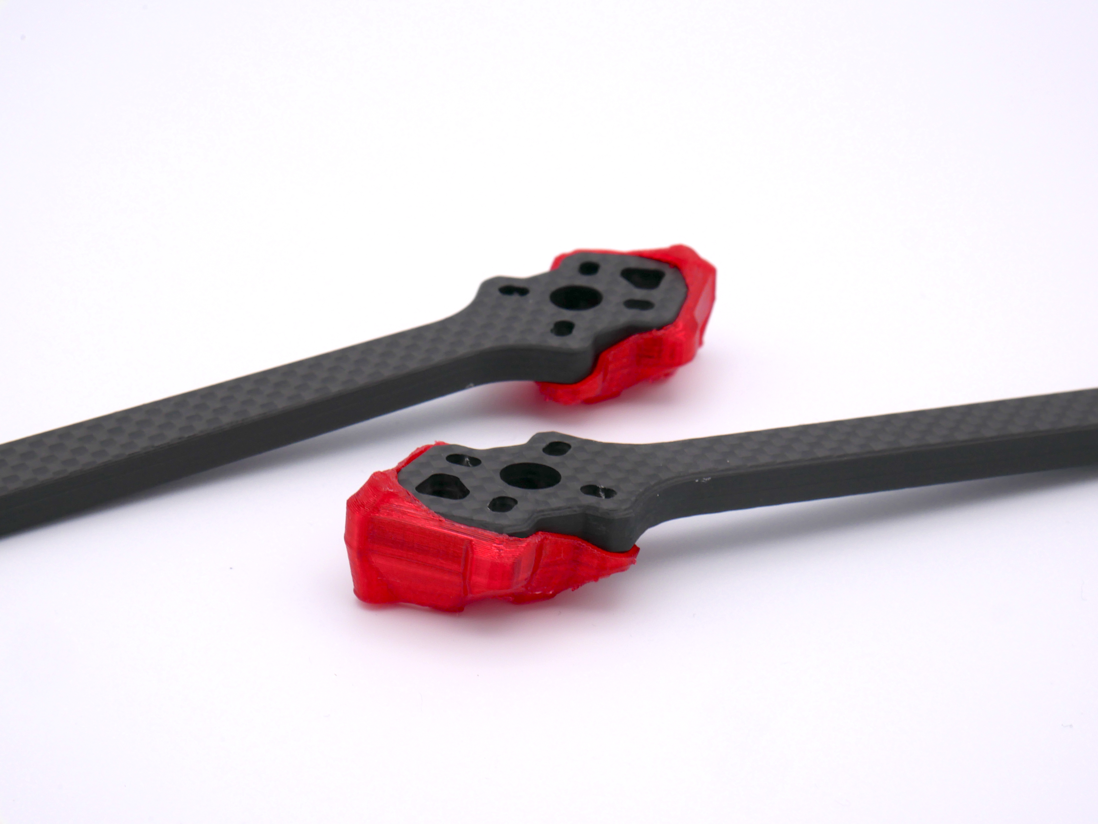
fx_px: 2666
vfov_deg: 17.6
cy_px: 412
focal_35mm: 84
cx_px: 549
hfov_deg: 23.3
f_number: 13
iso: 200
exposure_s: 1/30
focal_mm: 42
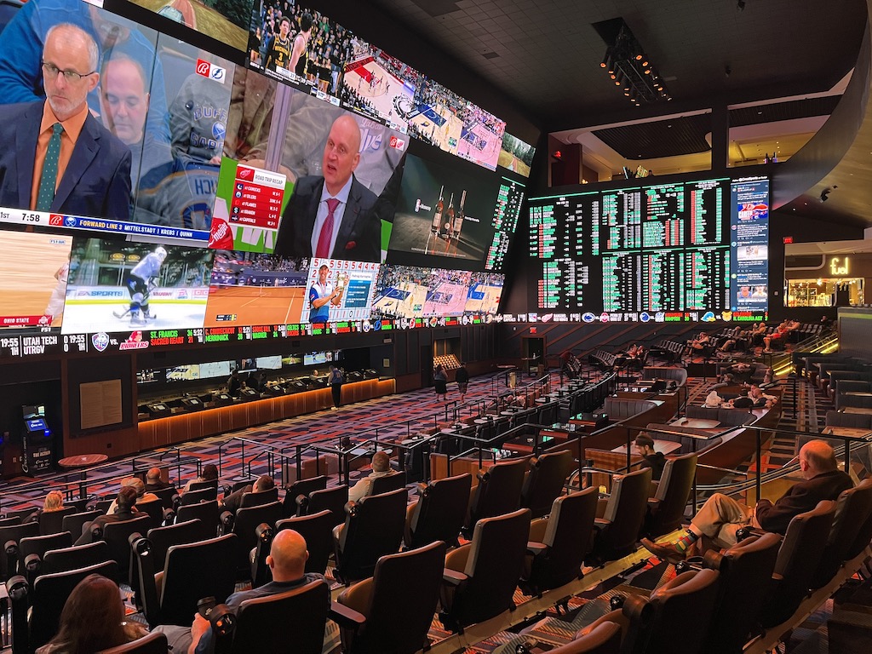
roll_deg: +0.9
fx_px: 655
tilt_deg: -3.1
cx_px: 436
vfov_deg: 53.1
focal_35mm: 26
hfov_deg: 67.3
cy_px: 327
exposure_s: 1/60
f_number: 1.6
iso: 160
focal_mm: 5.1
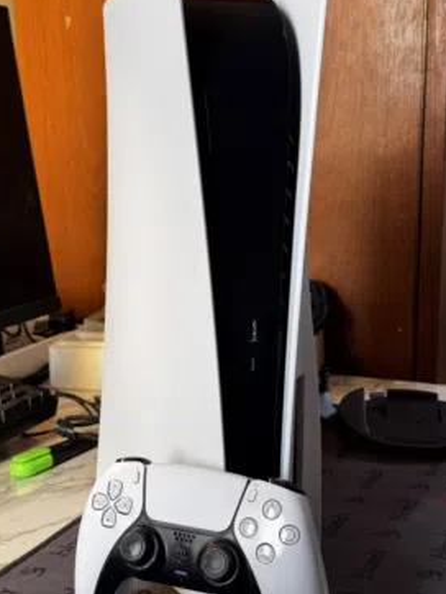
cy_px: 318
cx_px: 203
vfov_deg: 36.1
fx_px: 909
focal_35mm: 53
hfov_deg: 27.5
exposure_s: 1/51
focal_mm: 6.76
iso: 50
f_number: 1.78
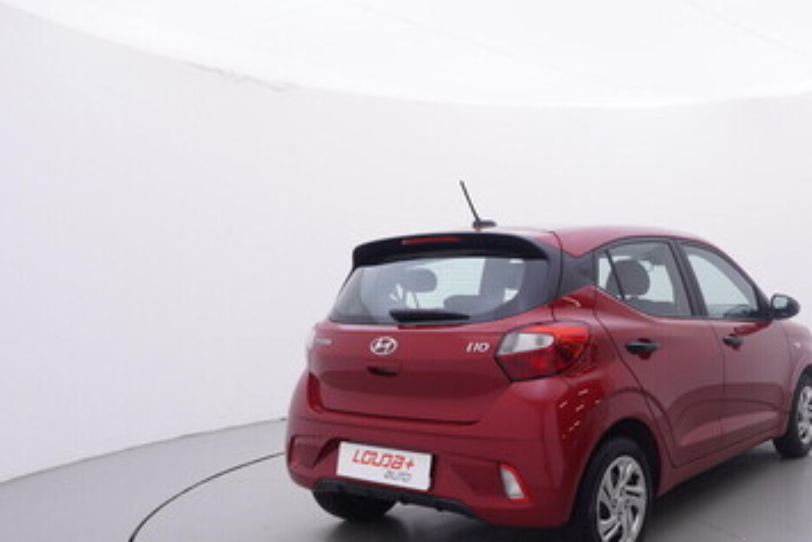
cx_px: 605
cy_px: 374
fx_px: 785
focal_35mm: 35
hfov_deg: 52.4
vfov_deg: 37.6
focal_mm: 15
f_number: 5
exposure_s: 1/80
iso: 200
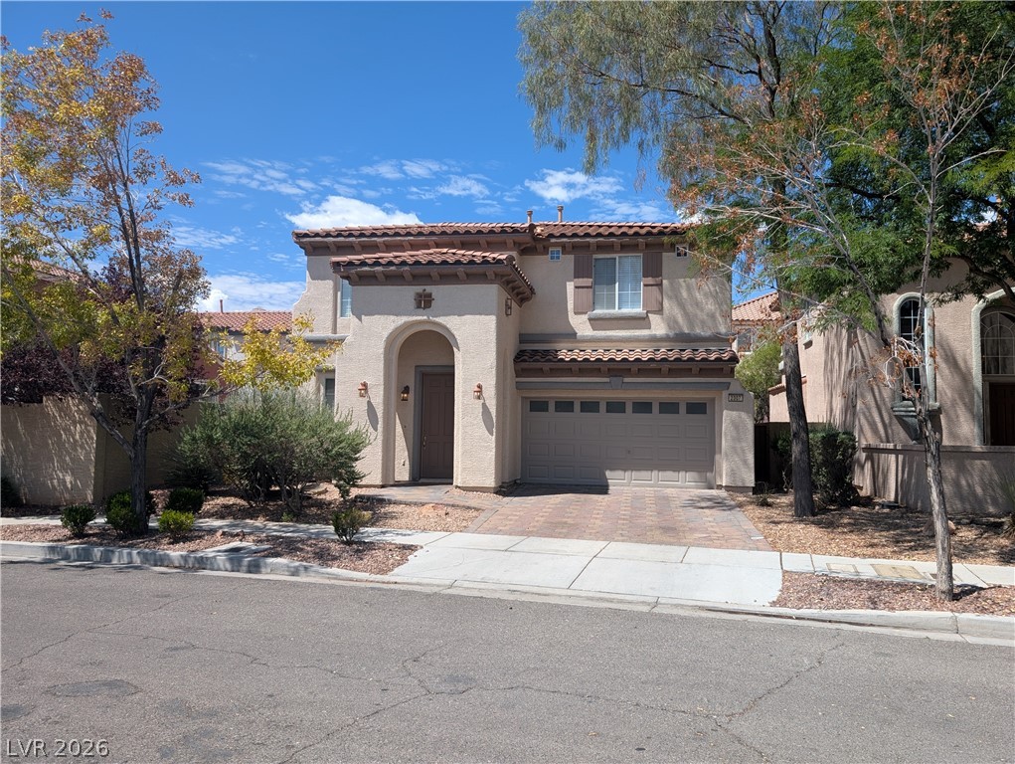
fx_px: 704
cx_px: 508
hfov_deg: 71.5
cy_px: 382
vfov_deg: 56.9
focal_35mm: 24
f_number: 1.68
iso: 21
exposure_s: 1/1126
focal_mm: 6.9
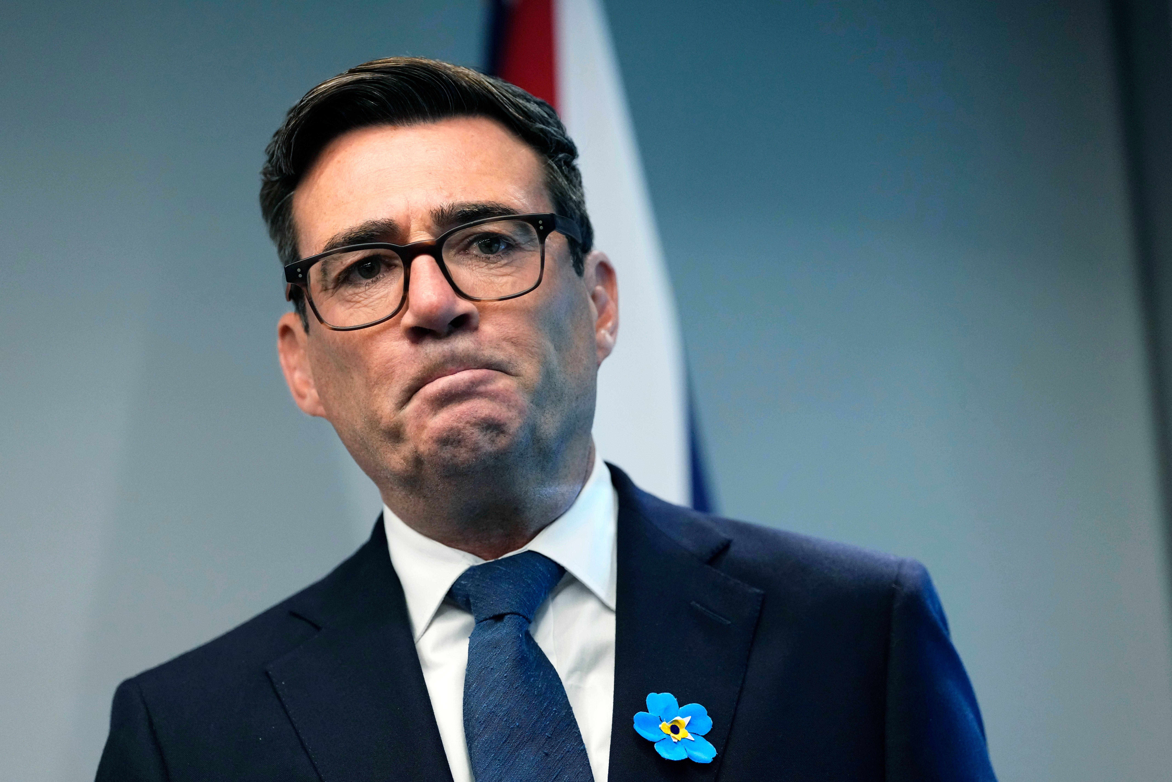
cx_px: 586
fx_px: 4264
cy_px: 391
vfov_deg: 10.5
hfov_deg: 15.6
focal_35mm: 131
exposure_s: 1/400
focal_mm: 131
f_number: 2.8
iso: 5000
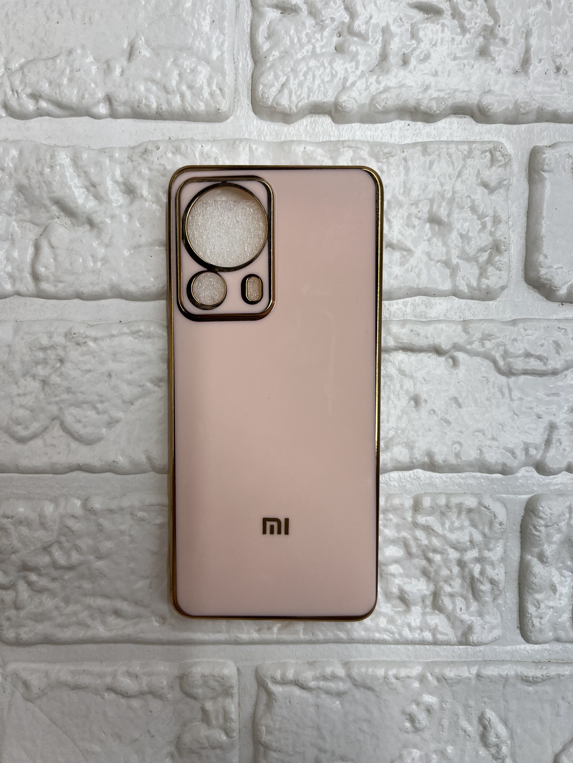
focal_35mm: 26
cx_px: 286
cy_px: 382
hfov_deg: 53.1
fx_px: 574
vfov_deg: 67.3
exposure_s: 1/367
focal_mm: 5.1
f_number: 1.6
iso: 50
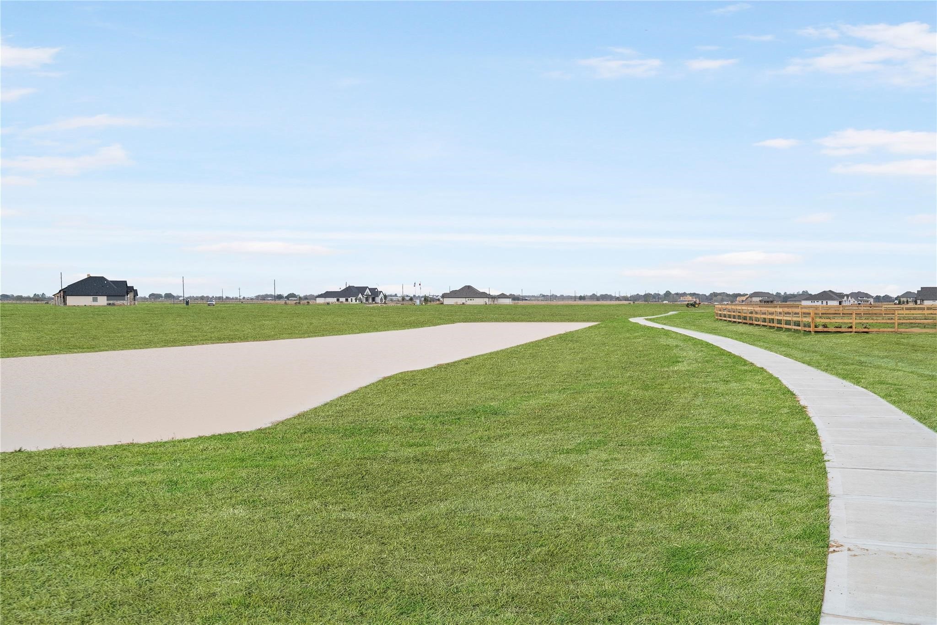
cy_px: 312
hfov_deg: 55.8
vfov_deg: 38.9
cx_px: 468
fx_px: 885
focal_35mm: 34
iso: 200
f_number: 7.1
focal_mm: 34
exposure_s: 1/500
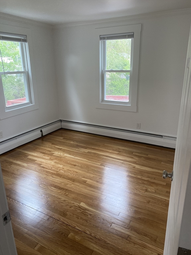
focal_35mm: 26
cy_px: 128
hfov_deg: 53.1
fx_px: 191
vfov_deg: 67.3
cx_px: 96
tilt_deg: -16.6
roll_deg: +2.4
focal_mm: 4.25
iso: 100
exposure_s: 1/121
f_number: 1.8
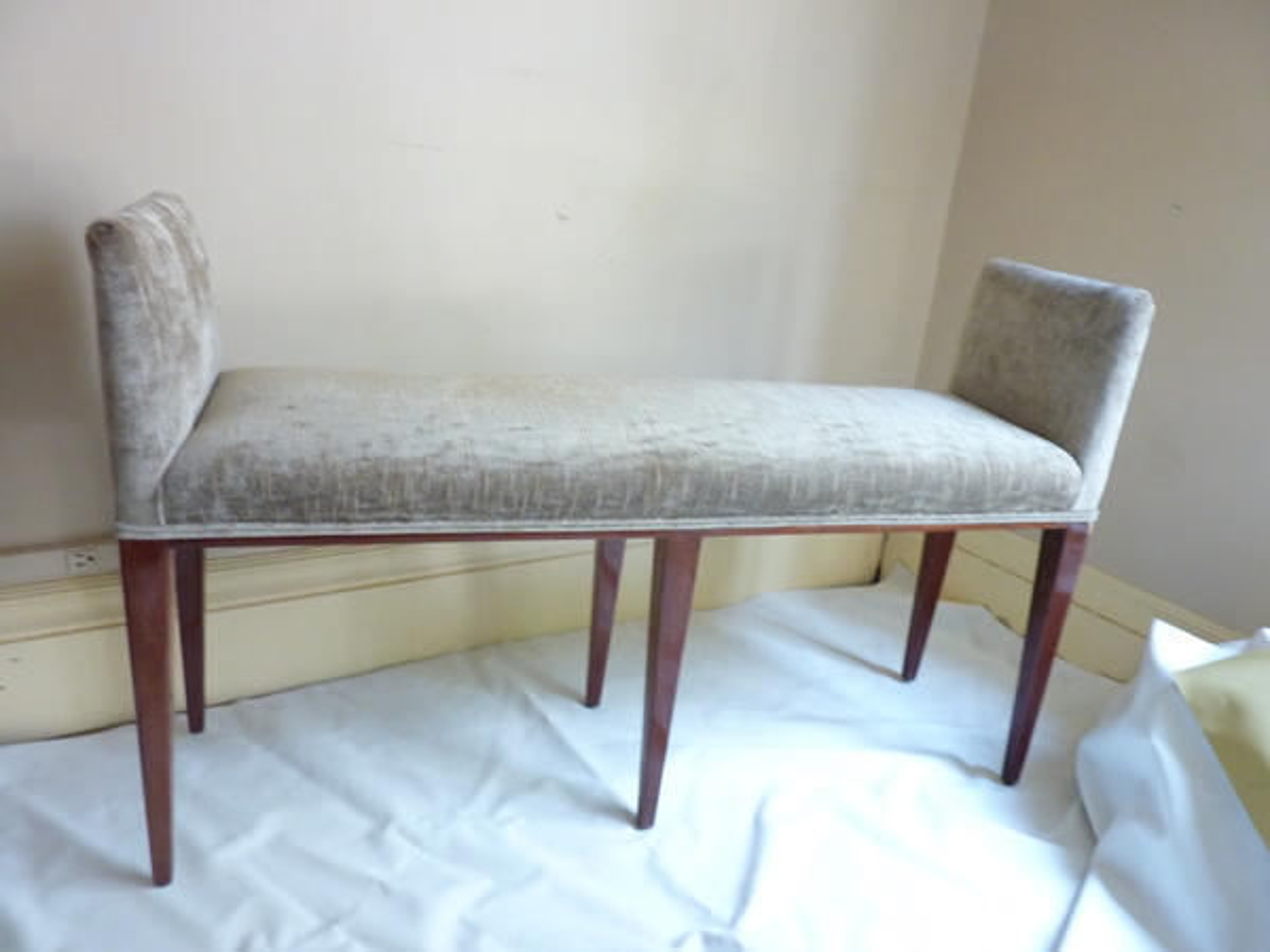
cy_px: 476
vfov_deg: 54.9
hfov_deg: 69.4
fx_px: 917
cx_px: 635
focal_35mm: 25
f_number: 3.3
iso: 320
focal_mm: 4.1
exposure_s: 1/30
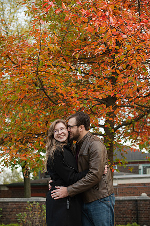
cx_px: 75
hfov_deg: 26.9
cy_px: 113
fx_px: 313
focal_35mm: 50
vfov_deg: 39.6
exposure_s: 1/400
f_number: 3.2
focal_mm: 50
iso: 450
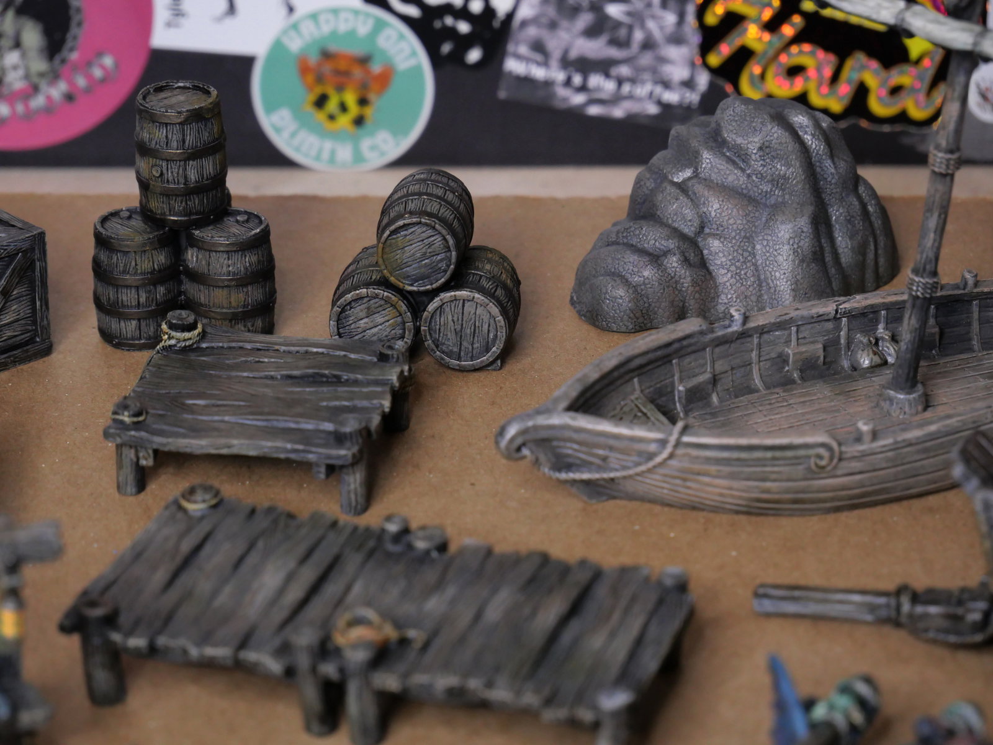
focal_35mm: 88
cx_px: 496
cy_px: 372
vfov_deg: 16.8
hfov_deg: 22.3
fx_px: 2524
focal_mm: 44
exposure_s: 1/25
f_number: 6.3
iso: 1600
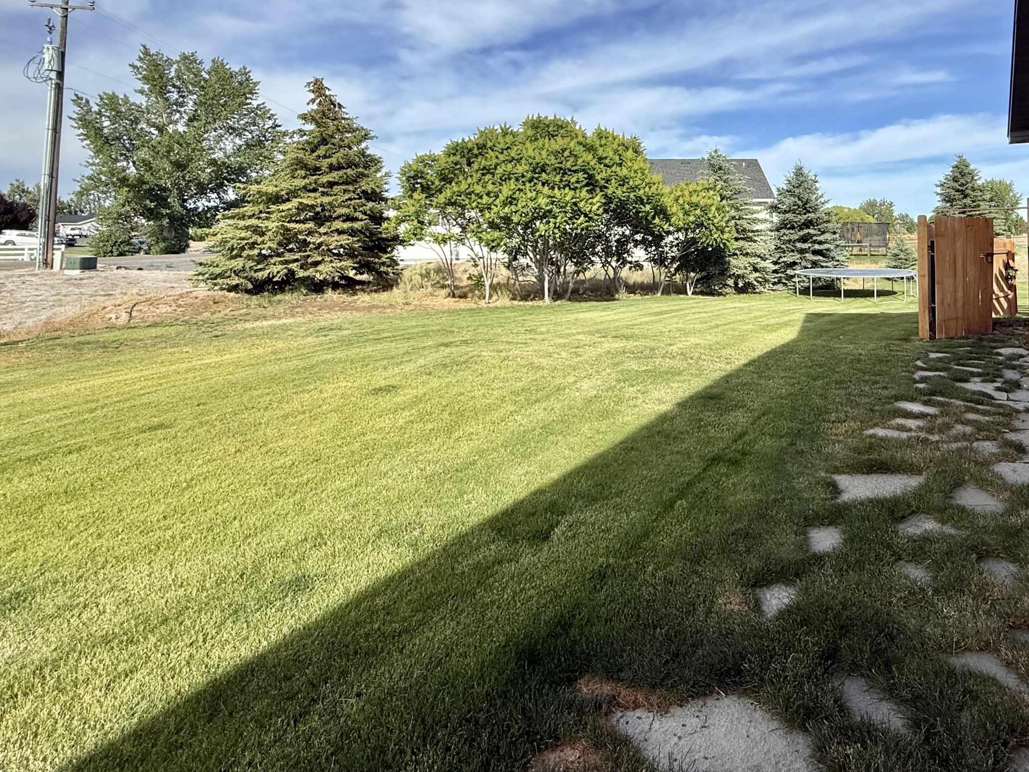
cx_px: 699
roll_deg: +1.3
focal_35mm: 21
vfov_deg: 60.5
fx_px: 624
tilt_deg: +4.0
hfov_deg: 76.1
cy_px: 208
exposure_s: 1/1961
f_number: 2.2
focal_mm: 2.22
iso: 50
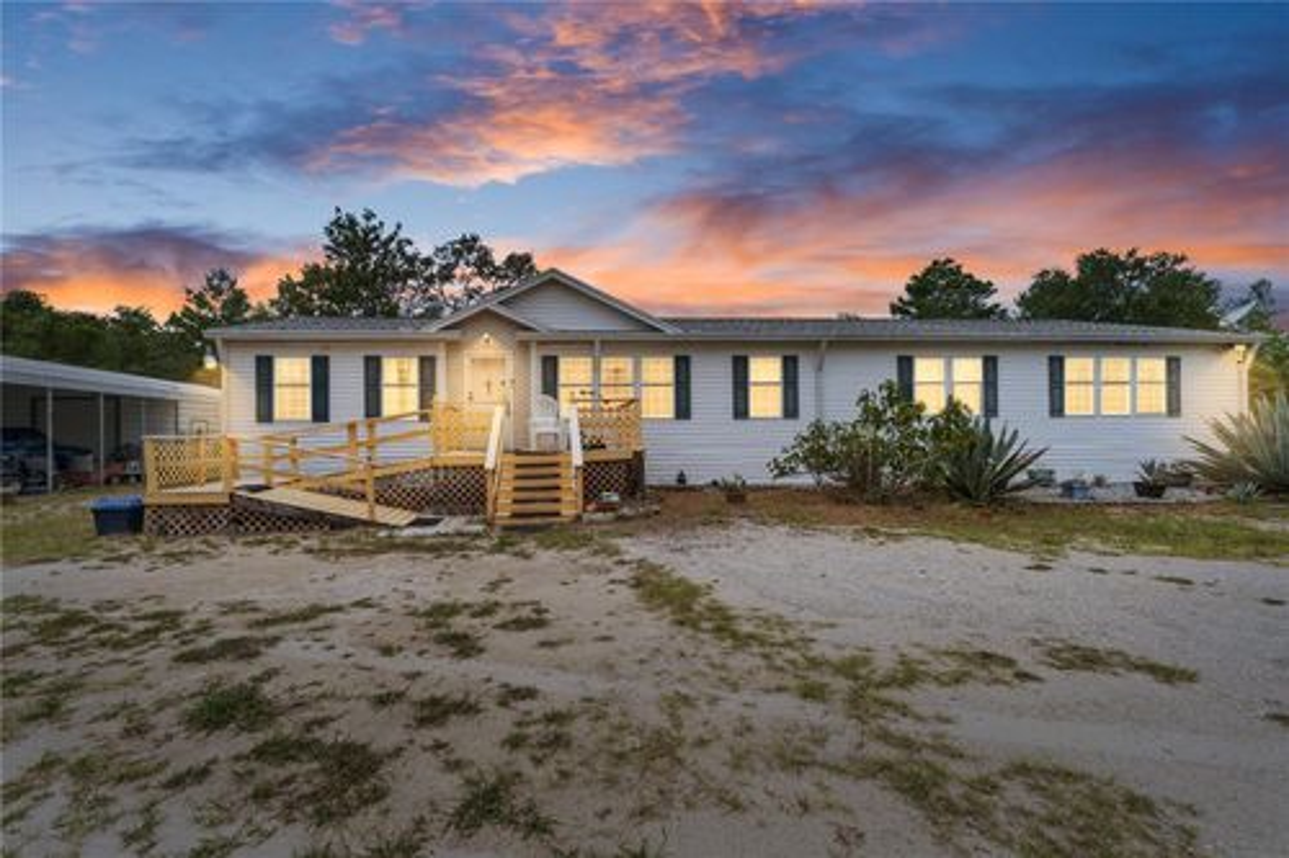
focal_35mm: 14
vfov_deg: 81.2
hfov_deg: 104.3
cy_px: 429
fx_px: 501
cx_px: 644
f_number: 2.8
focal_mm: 14
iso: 50
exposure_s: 1/320
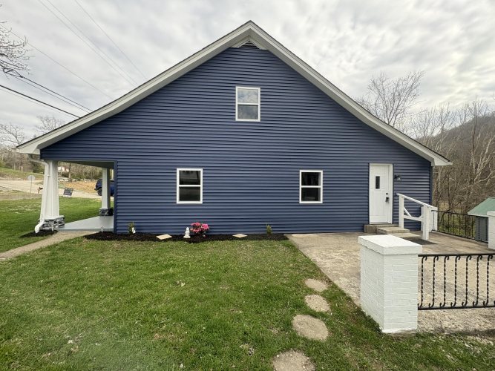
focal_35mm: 14
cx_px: 248
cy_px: 186
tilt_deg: +0.2
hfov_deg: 102.1
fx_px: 200
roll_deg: -0.2
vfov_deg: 85.7
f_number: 2.2
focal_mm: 2.22
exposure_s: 1/341
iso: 40
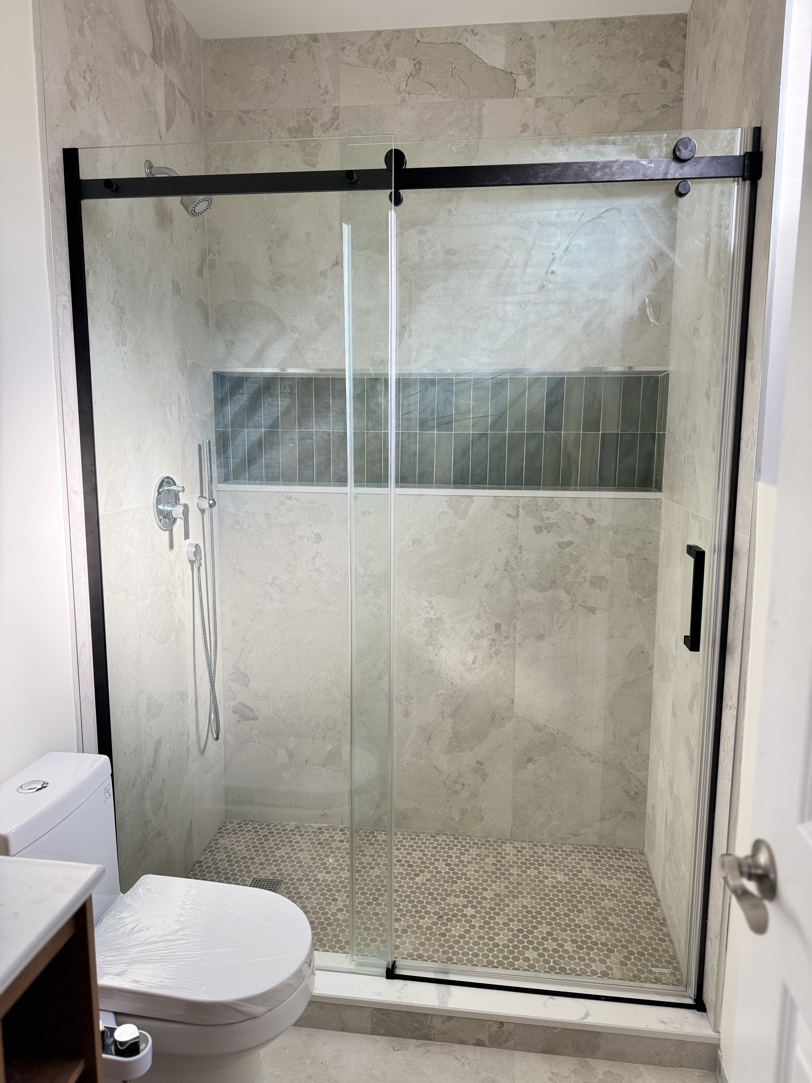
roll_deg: +0.0
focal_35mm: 24
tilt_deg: -8.0
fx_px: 751
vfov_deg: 71.6
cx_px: 406
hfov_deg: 56.8
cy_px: 542
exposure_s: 1/364
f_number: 1.78
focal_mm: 6.76
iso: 80
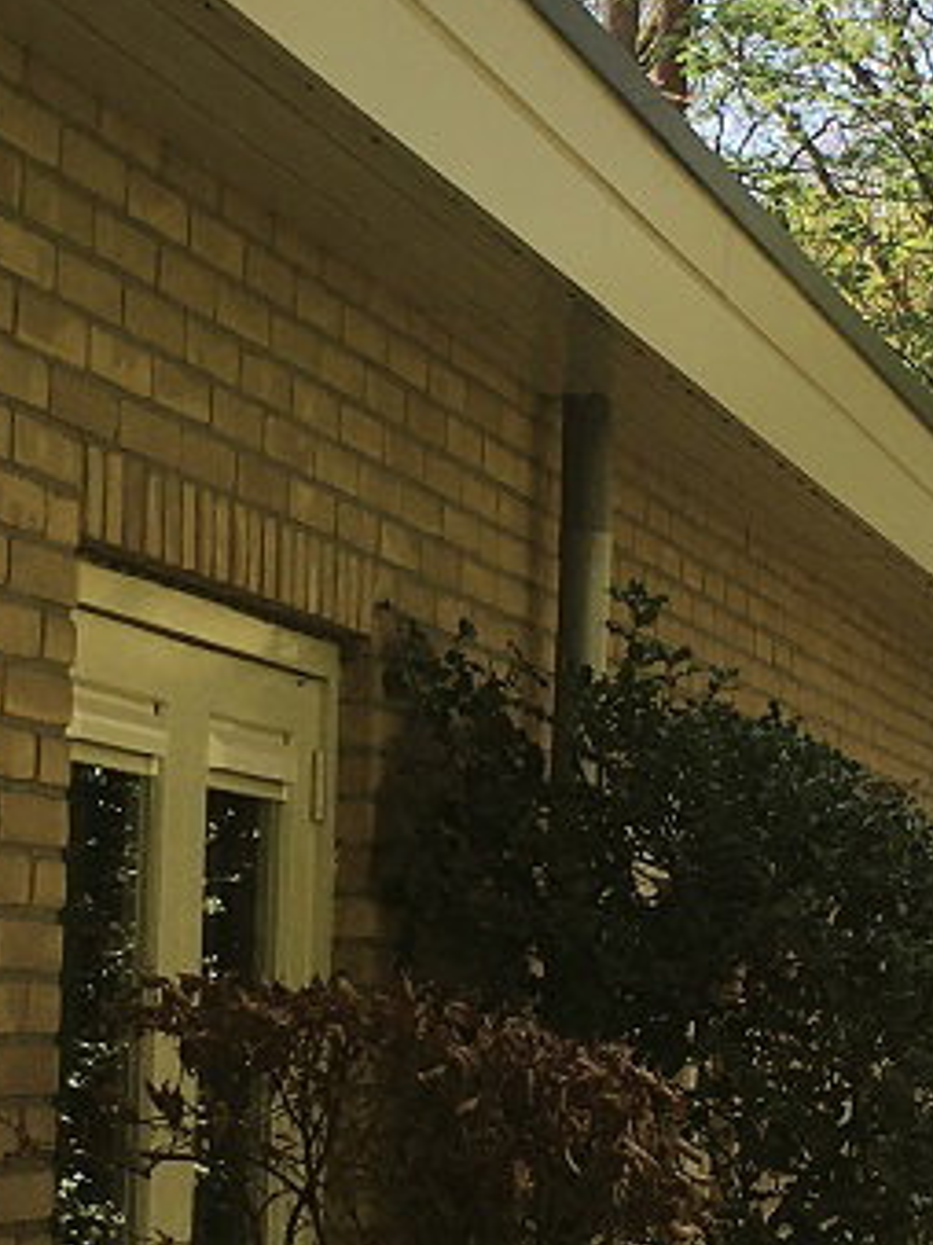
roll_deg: -1.1
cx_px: 444
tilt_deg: +4.3
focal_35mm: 115
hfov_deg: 12.9
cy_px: 687
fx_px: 4135
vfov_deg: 17.1
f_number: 2.2
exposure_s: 1/409
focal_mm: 4.15
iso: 25
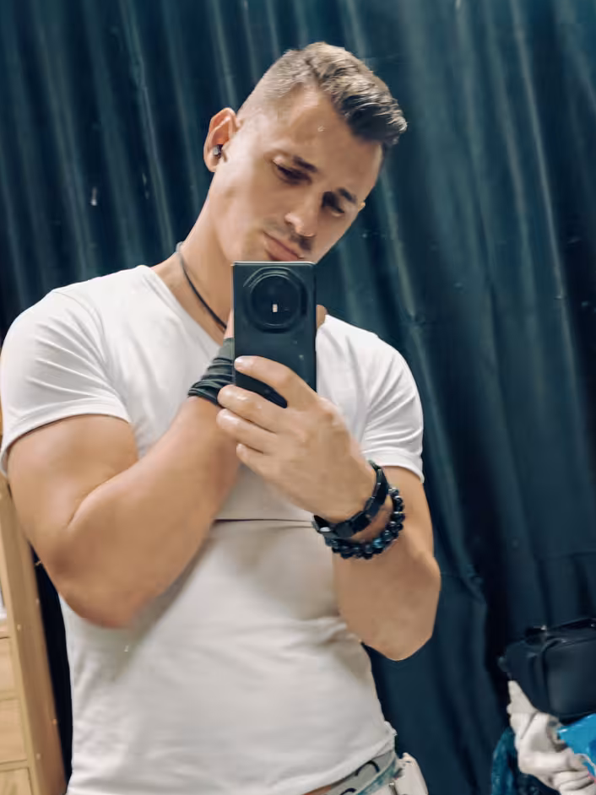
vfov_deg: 36.2
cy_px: 402
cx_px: 297
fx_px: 1217
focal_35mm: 53
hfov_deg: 27.5
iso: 400
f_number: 1.6
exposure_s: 1/50
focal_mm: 5.4
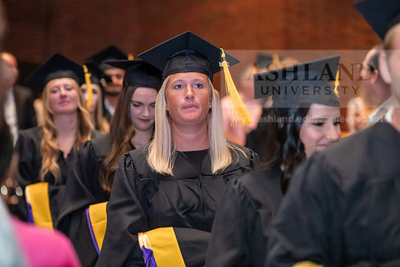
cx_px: 200
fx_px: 1389
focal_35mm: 125
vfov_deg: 11.0
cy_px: 134
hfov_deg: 16.4
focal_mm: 125
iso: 3200
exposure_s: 1/200
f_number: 3.2
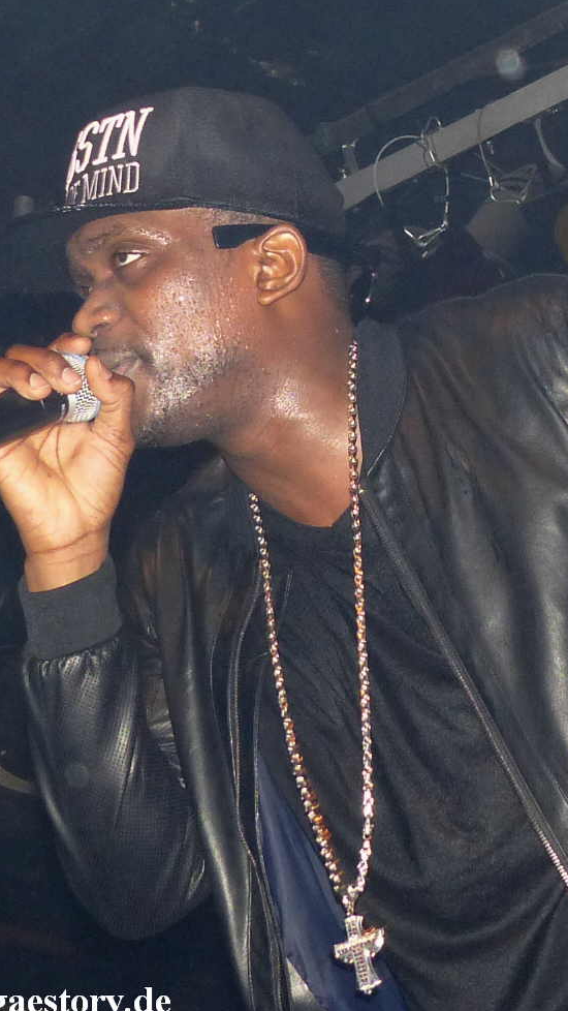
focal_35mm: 39
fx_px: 1044
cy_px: 513
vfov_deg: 51.6
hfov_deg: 30.3
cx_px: 203
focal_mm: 6.3
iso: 200
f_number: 2.8
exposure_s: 1/60
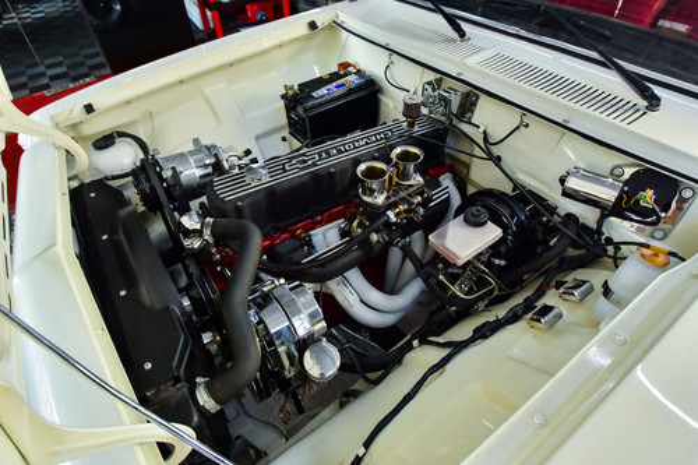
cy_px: 232
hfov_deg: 85.4
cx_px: 349
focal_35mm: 20
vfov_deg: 63.2
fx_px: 378
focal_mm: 13
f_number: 6.3
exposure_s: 1/50
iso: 800
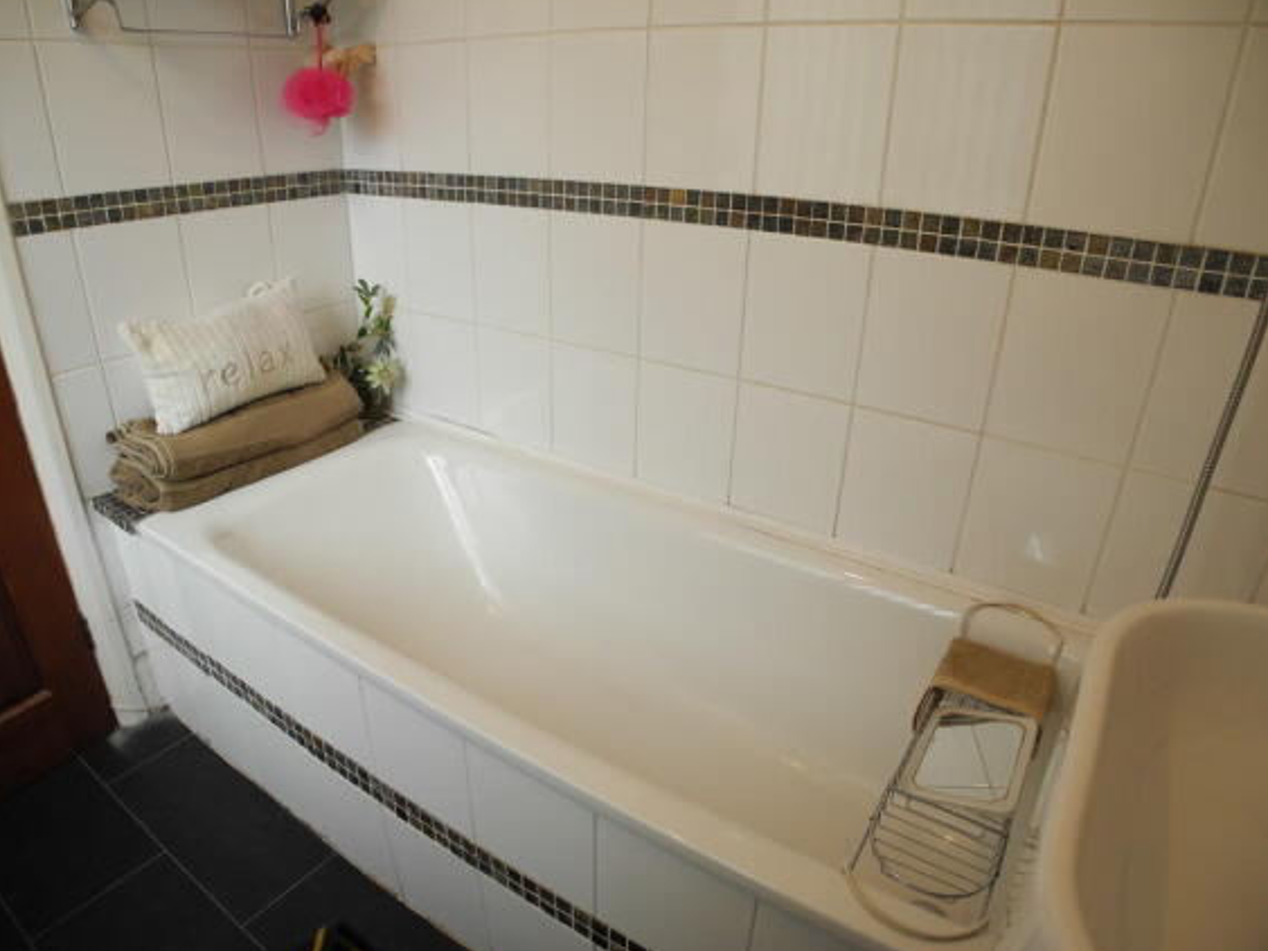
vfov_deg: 48.2
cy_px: 465
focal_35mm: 29
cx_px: 618
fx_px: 1062
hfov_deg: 61.7
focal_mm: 6
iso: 100
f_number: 2.8
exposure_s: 1/47.4
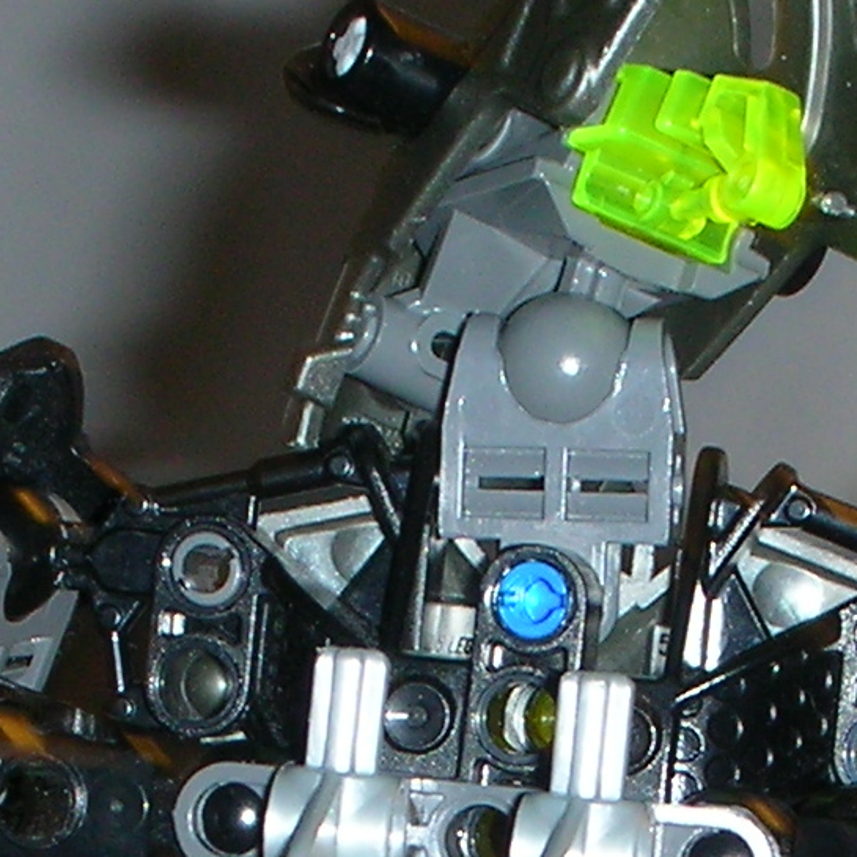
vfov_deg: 8.2
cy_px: 1198
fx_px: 5882
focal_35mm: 210
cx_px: 434
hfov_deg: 8.3
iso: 50
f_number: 3.5
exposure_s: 1/60.1
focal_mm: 7.7
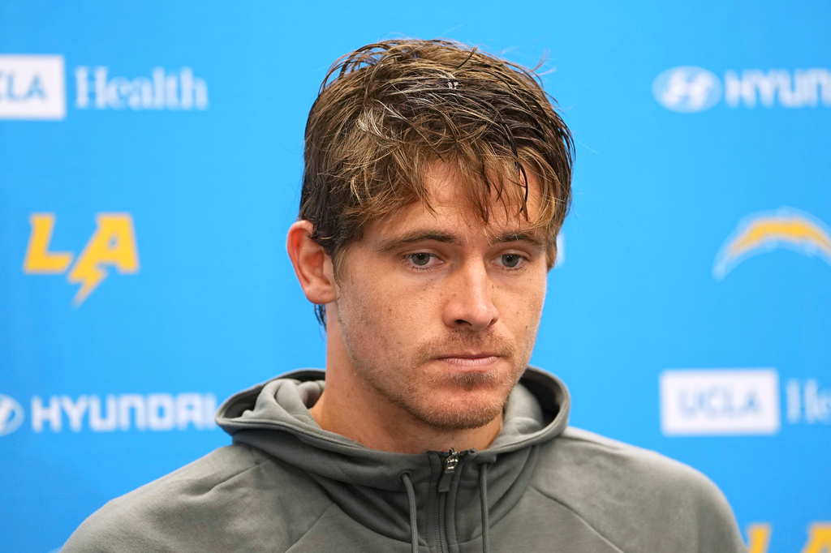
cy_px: 276
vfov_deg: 4.6
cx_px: 416
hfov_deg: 6.9
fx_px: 6922
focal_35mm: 300
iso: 1250
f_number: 2.8
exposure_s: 1/200
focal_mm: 200
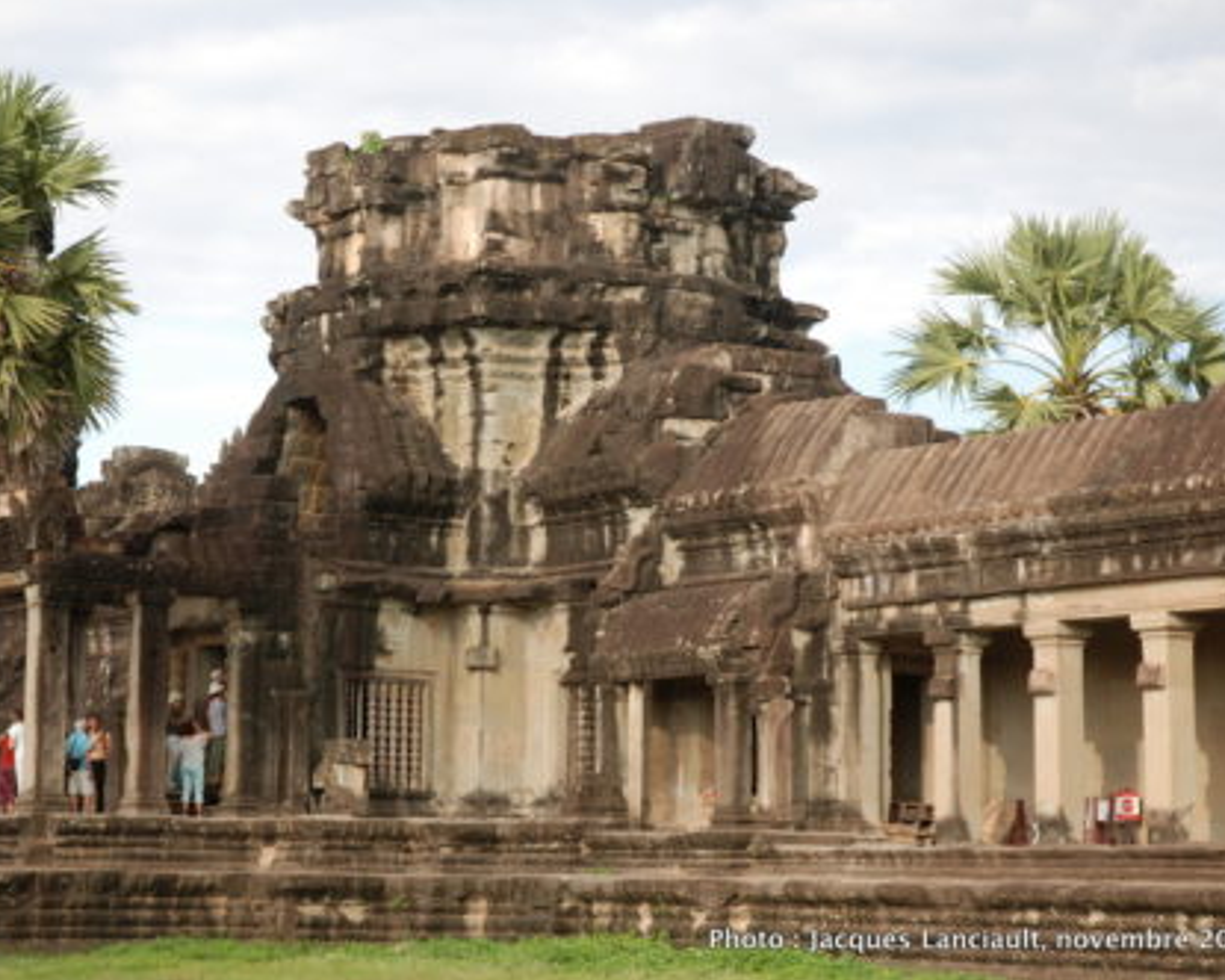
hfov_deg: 22.5
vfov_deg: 18.1
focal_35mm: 85
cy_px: 489
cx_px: 564
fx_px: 3082
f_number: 6.3
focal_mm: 50
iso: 125
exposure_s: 1/160
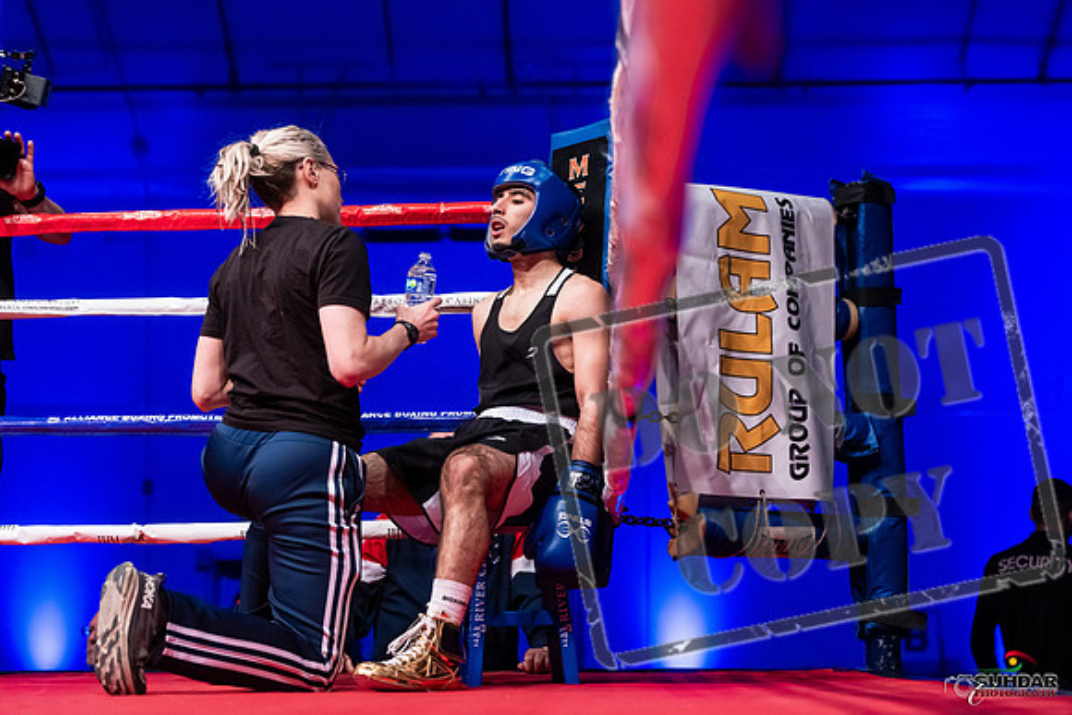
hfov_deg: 32.4
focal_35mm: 62
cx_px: 536
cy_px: 358
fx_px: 1847
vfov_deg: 21.9
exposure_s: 1/1000
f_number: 2.8
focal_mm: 62
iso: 4000
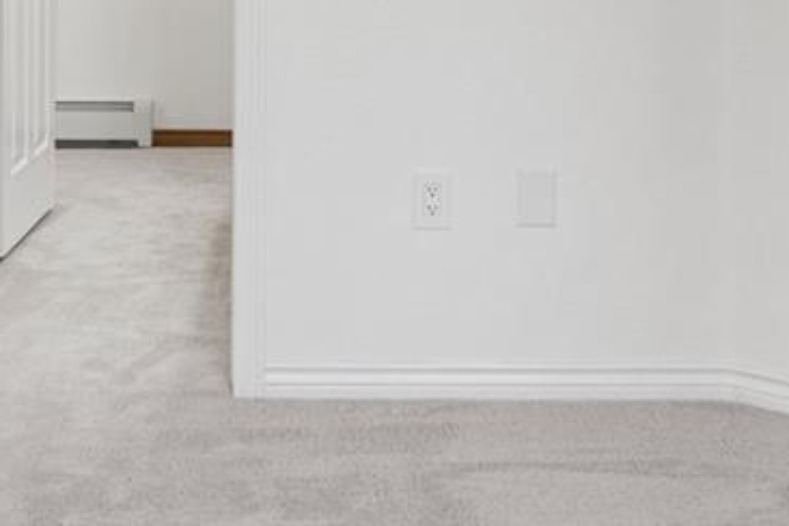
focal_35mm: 70
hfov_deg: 28.8
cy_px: -116
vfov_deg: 18.4
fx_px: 1534
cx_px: 304
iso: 200
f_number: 8
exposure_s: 1/1.67
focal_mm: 16
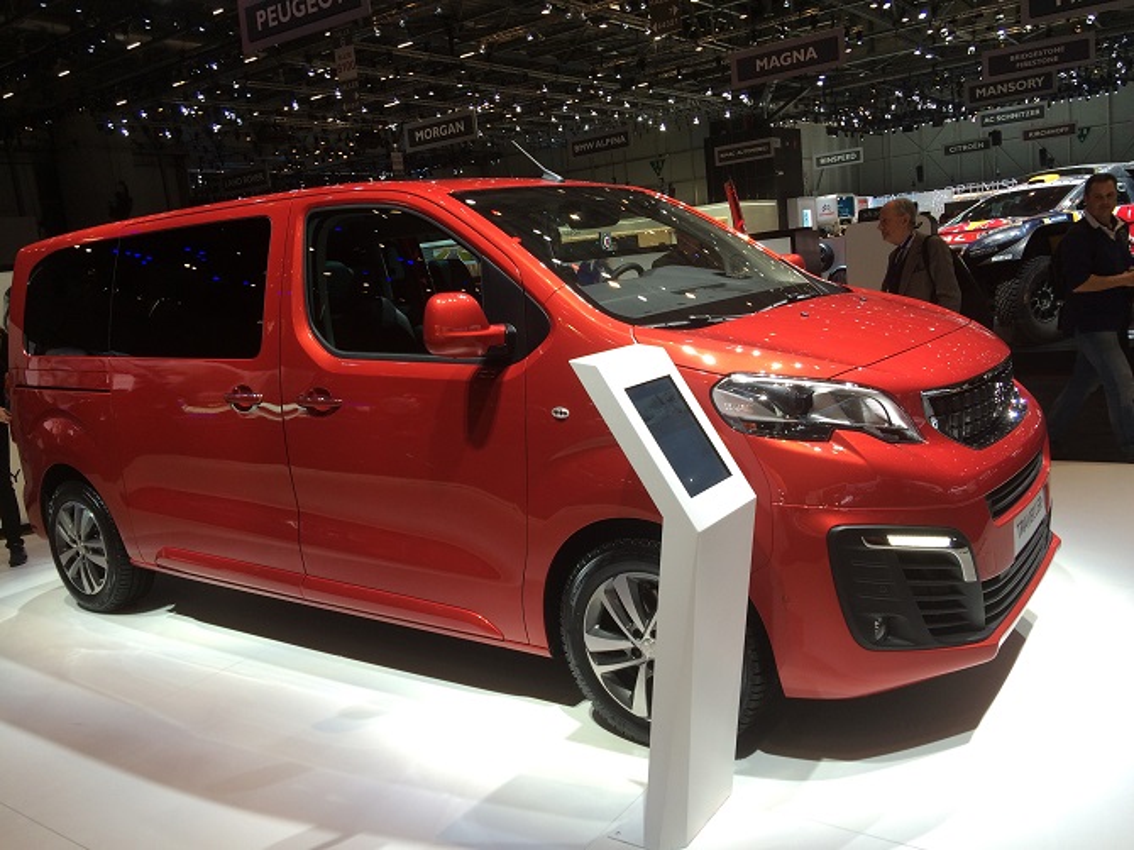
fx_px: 950
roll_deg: +7.7
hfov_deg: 61.7
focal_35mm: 29
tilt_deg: -8.3
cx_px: 567
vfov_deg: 48.2
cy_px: 425
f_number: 2.2
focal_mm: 4.15
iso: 40
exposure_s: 1/100
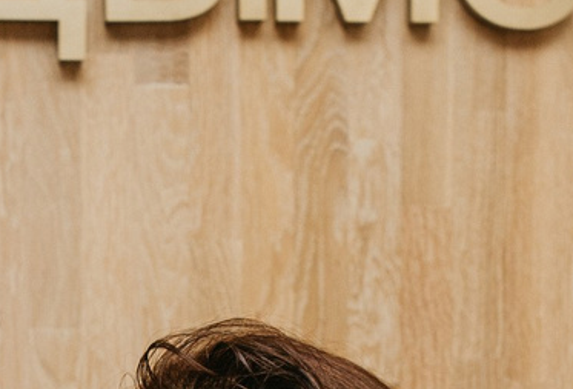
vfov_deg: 7.8
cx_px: 32
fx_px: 2768
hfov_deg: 11.7
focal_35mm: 173
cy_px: 687
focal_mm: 24
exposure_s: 1/160
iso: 200
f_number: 4
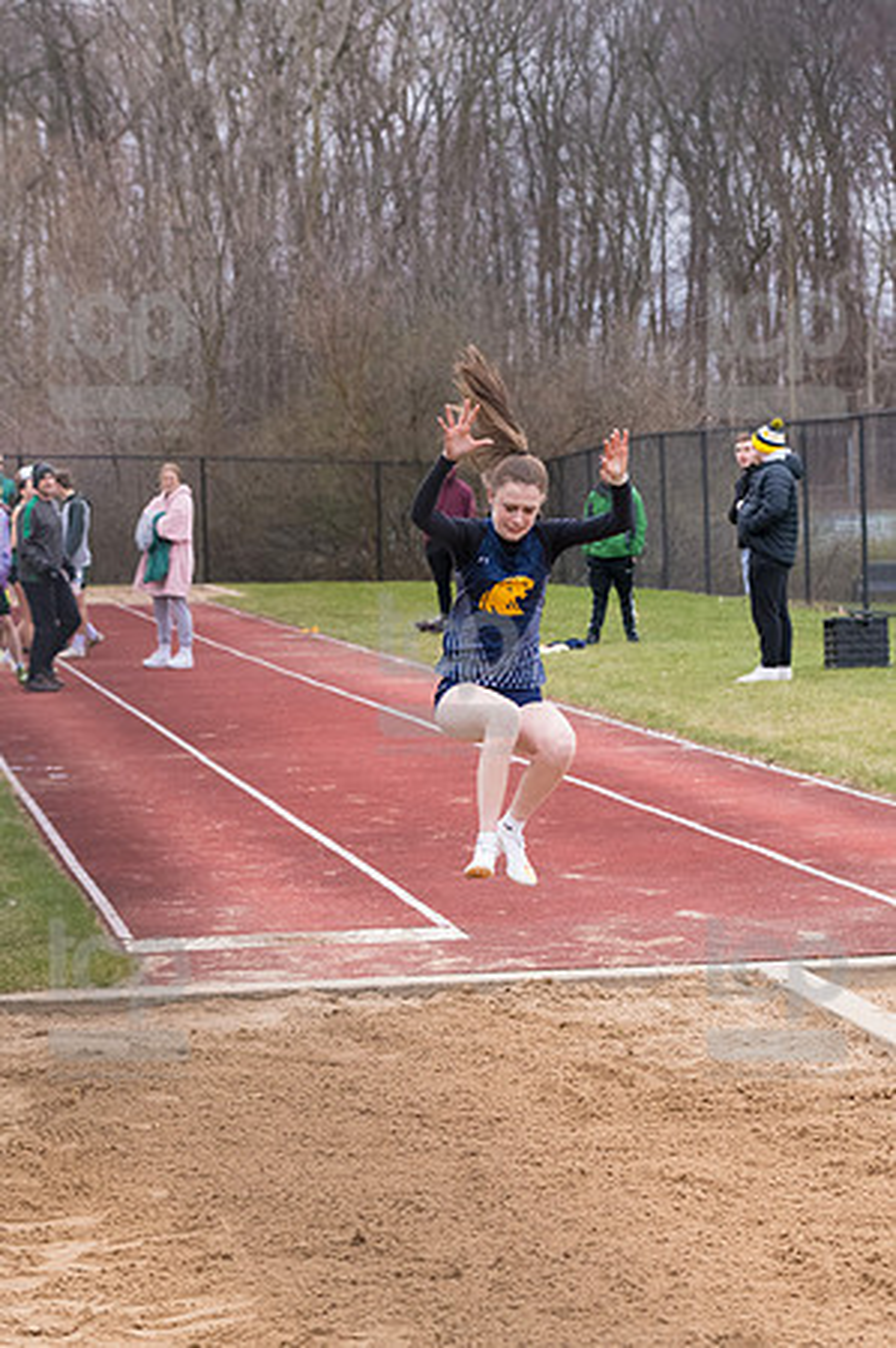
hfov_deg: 11.4
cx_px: 448
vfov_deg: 17.1
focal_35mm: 120
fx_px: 4490
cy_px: 674
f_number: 4.5
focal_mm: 80
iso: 2000
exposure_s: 1/2000
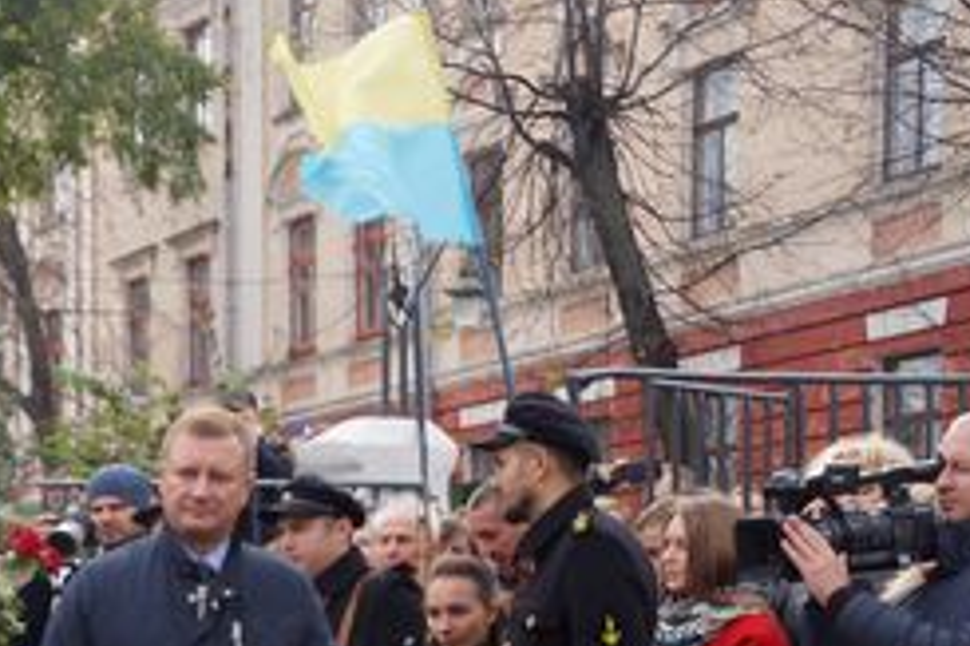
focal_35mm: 103
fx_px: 2773
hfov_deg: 18.6
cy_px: 870
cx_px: -253
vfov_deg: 12.8
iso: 100
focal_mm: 24
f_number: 5.6
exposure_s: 1/125
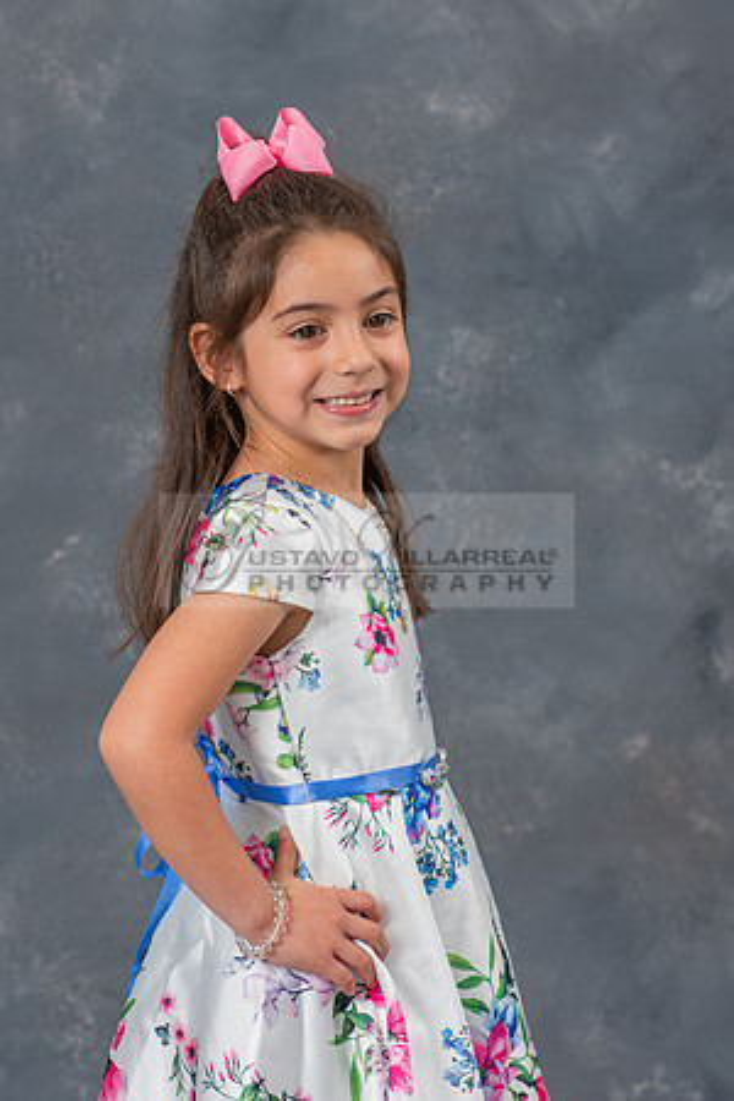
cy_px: 505
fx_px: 3556
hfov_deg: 11.8
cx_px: 327
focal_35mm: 116
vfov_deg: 17.6
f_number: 5.6
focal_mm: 70
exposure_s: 1/160
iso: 200
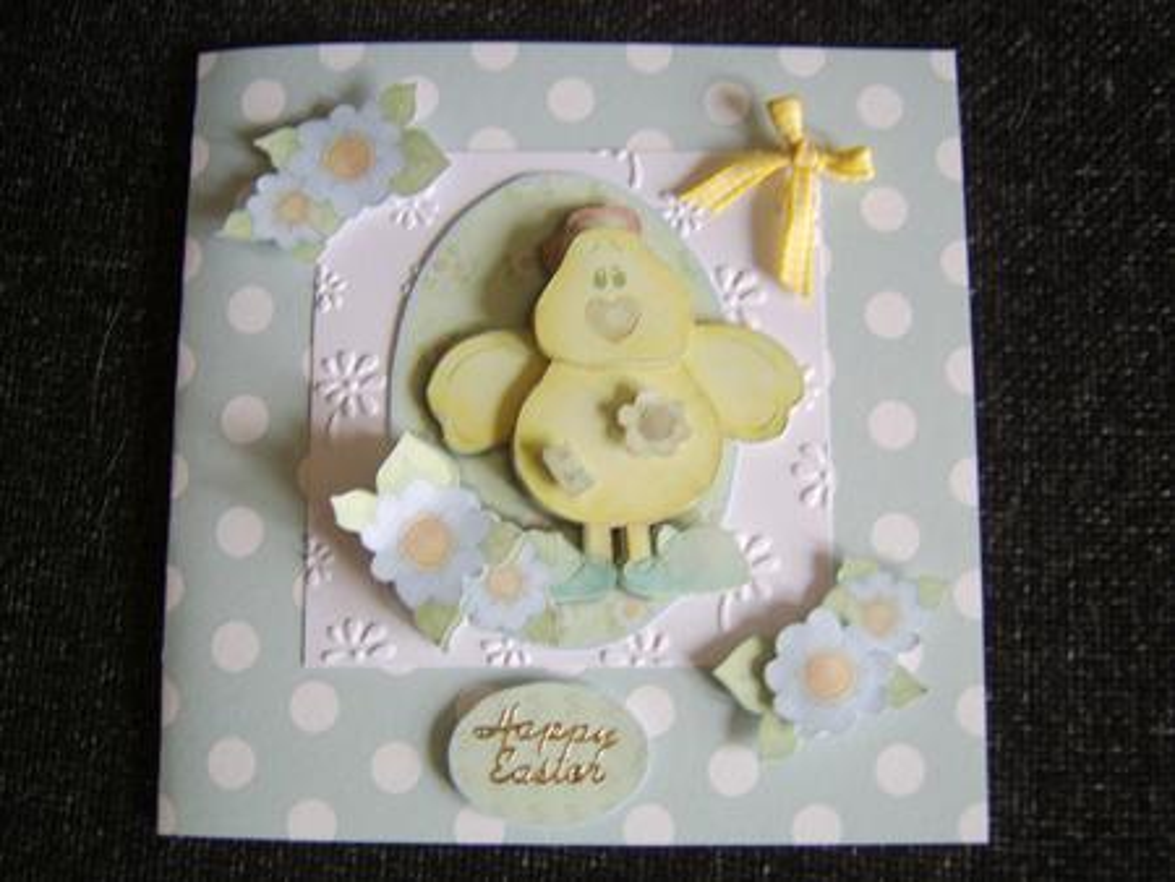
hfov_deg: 58.3
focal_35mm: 31
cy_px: 441
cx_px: 588
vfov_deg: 45.5
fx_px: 1053
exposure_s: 1/18
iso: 71
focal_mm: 8.13
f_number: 2.7
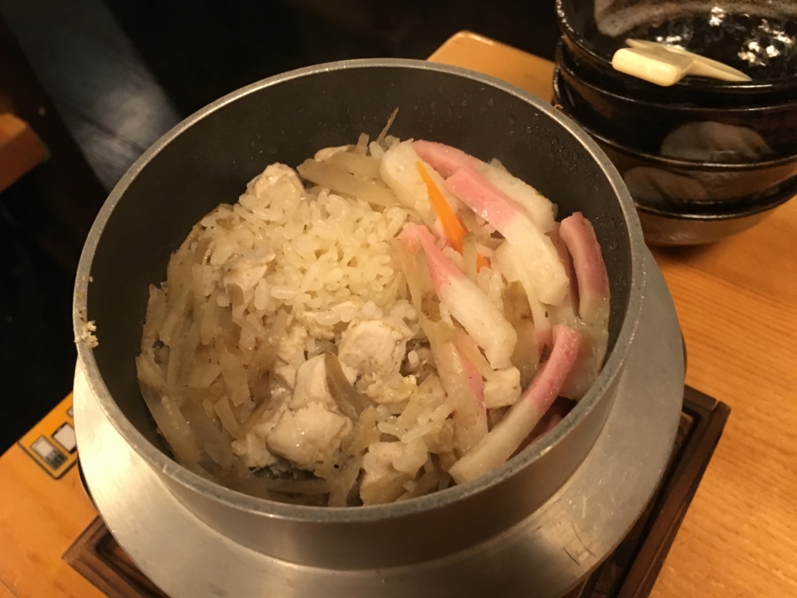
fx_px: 668
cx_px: 398
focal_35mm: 29
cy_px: 299
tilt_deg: -55.2
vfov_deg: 48.2
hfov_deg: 61.7
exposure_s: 1/15
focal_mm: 4.15
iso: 250
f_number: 2.2
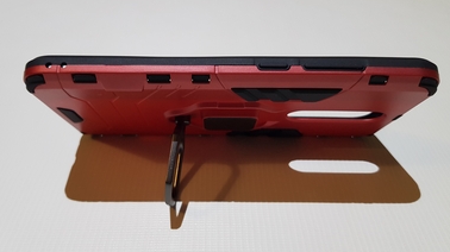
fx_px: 358
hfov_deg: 64.3
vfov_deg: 38.9
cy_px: 130
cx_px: 223
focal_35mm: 30
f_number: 1.7
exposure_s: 1/50
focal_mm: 4.2
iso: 160
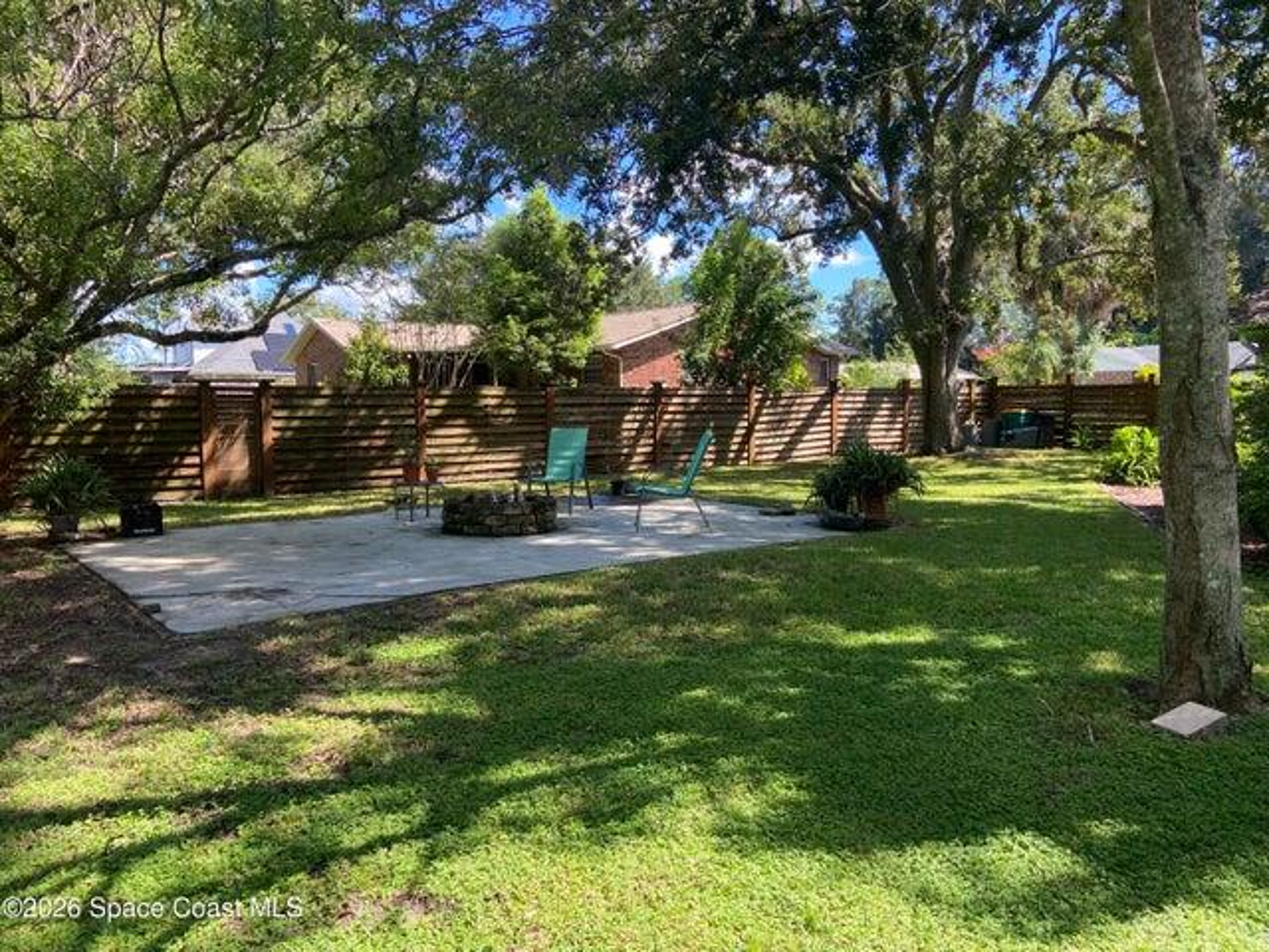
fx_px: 953
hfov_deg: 67.3
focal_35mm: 26
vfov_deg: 53.1
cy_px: 476
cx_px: 634
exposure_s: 1/363
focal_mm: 4.25
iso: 32
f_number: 1.8
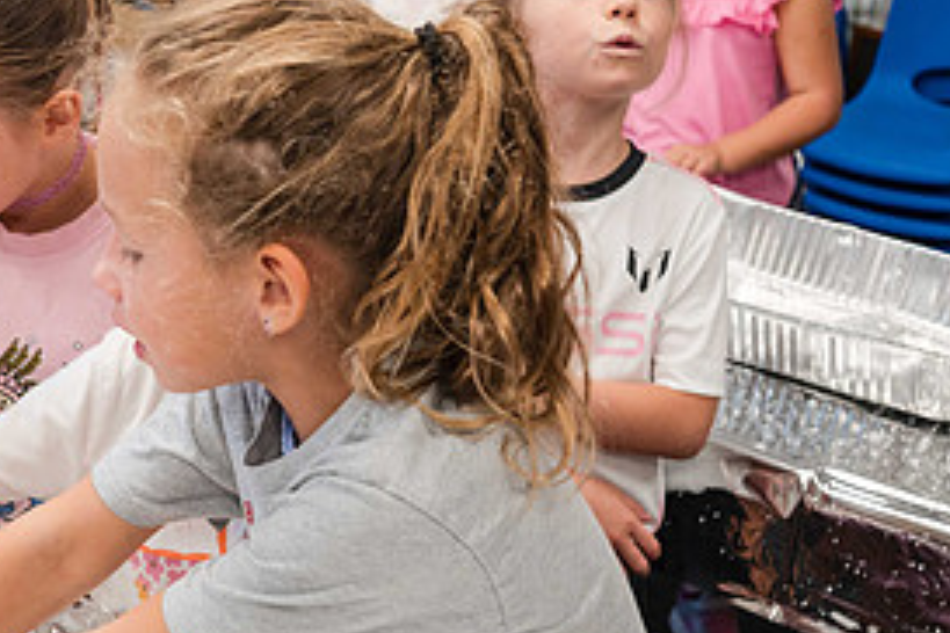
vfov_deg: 20.6
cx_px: 175
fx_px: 1742
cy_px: 350
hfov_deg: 29.7
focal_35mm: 66
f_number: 4
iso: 1400
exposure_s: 1/125
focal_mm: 30
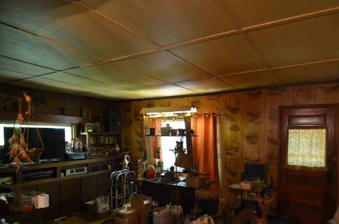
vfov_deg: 54.6
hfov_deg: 76.0
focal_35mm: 23
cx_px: 205
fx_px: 213
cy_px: 146
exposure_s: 1/30
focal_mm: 11
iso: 1250
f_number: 2.8
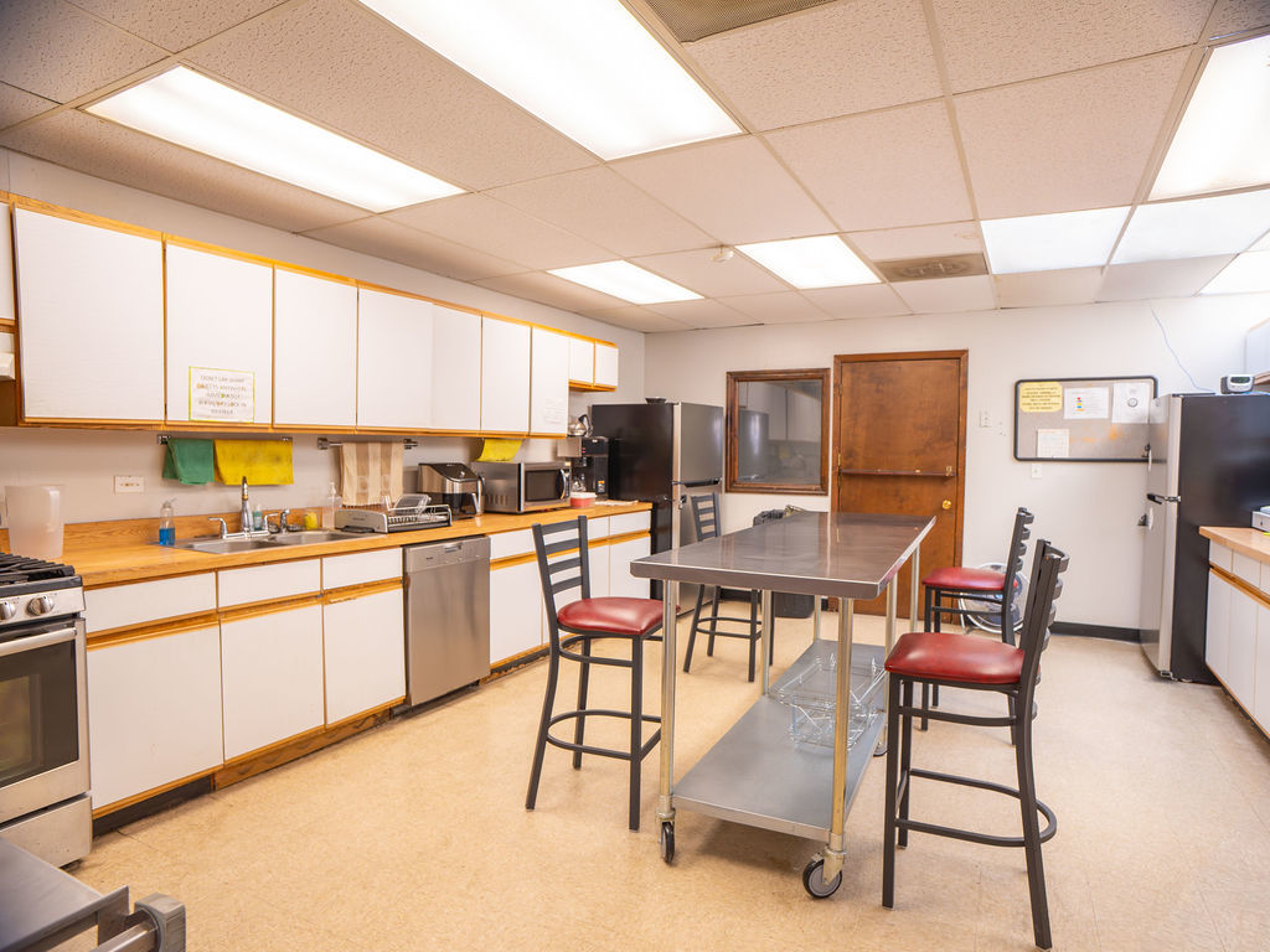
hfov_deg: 84.2
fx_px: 703
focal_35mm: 19
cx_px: 641
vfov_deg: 68.2
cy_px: 481
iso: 800
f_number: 5
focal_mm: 16
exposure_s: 1/60
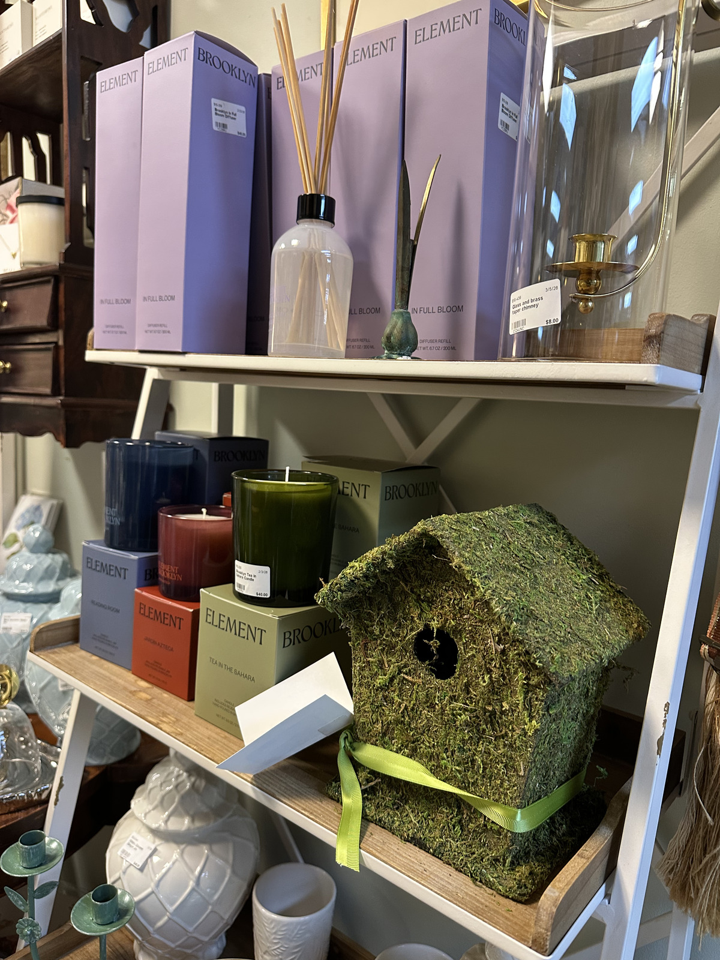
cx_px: 360
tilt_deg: -7.2
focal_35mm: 24
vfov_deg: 71.6
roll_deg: -2.9
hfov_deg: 56.8
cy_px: 480
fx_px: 666
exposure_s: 1/60
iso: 320
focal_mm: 6.86
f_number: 1.78
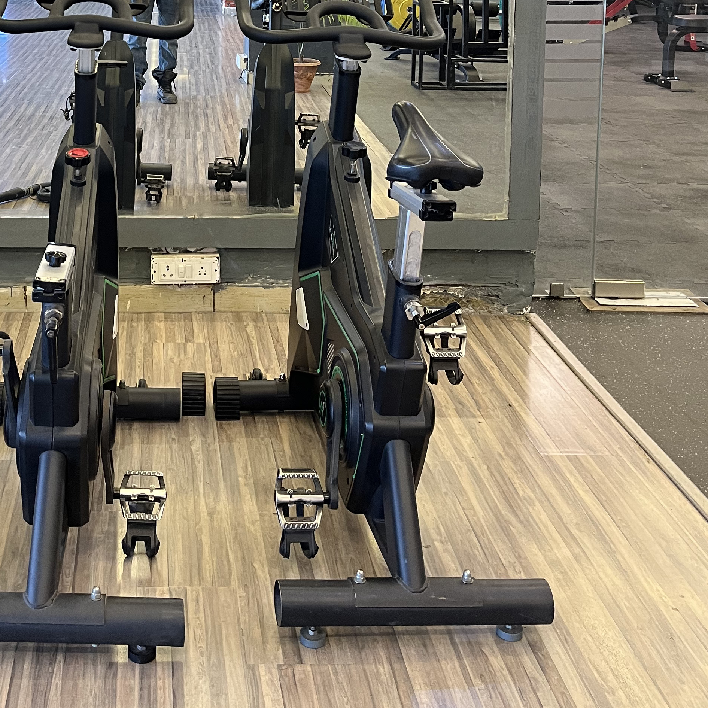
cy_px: -1
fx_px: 1134
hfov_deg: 33.8
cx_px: 155
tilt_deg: -5.1
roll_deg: +0.5
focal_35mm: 49
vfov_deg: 32.0
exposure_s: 1/50
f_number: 1.6
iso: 160
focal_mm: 5.1
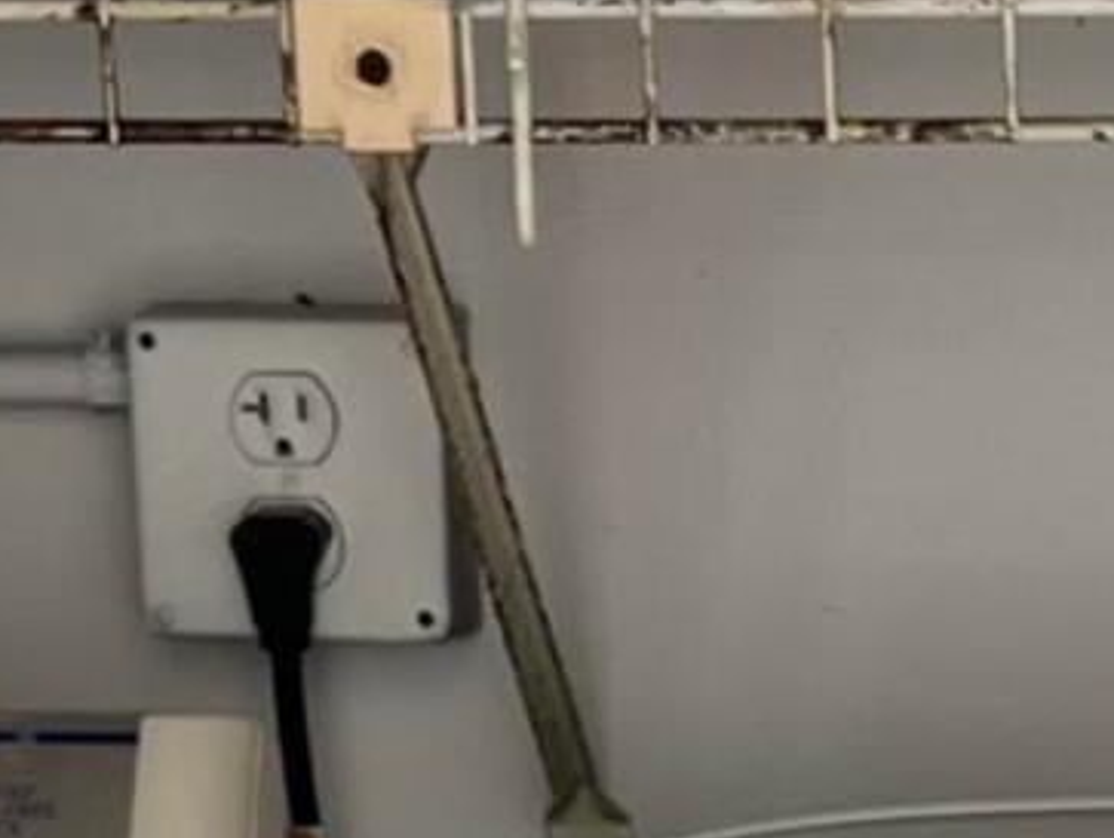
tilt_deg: -20.0
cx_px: 1436
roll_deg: -0.3
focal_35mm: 206
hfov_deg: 9.4
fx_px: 6636
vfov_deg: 6.8
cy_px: 2072
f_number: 1.5
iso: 40
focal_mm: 5.7
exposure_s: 1/183
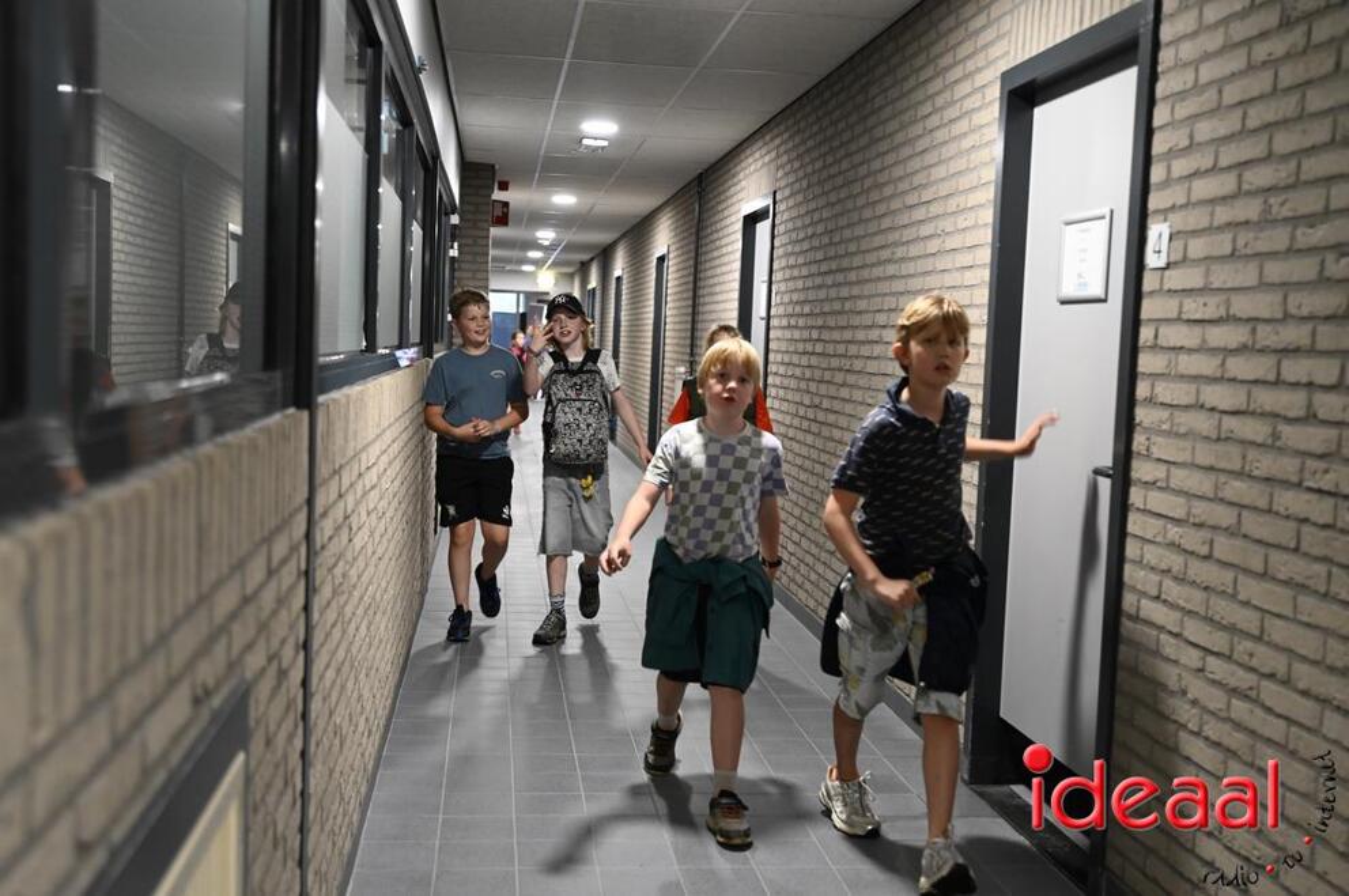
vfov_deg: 33.3
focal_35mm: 40
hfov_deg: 48.5
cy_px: 448
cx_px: 674
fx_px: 1497
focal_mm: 40
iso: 3200
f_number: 2.8
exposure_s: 1/100
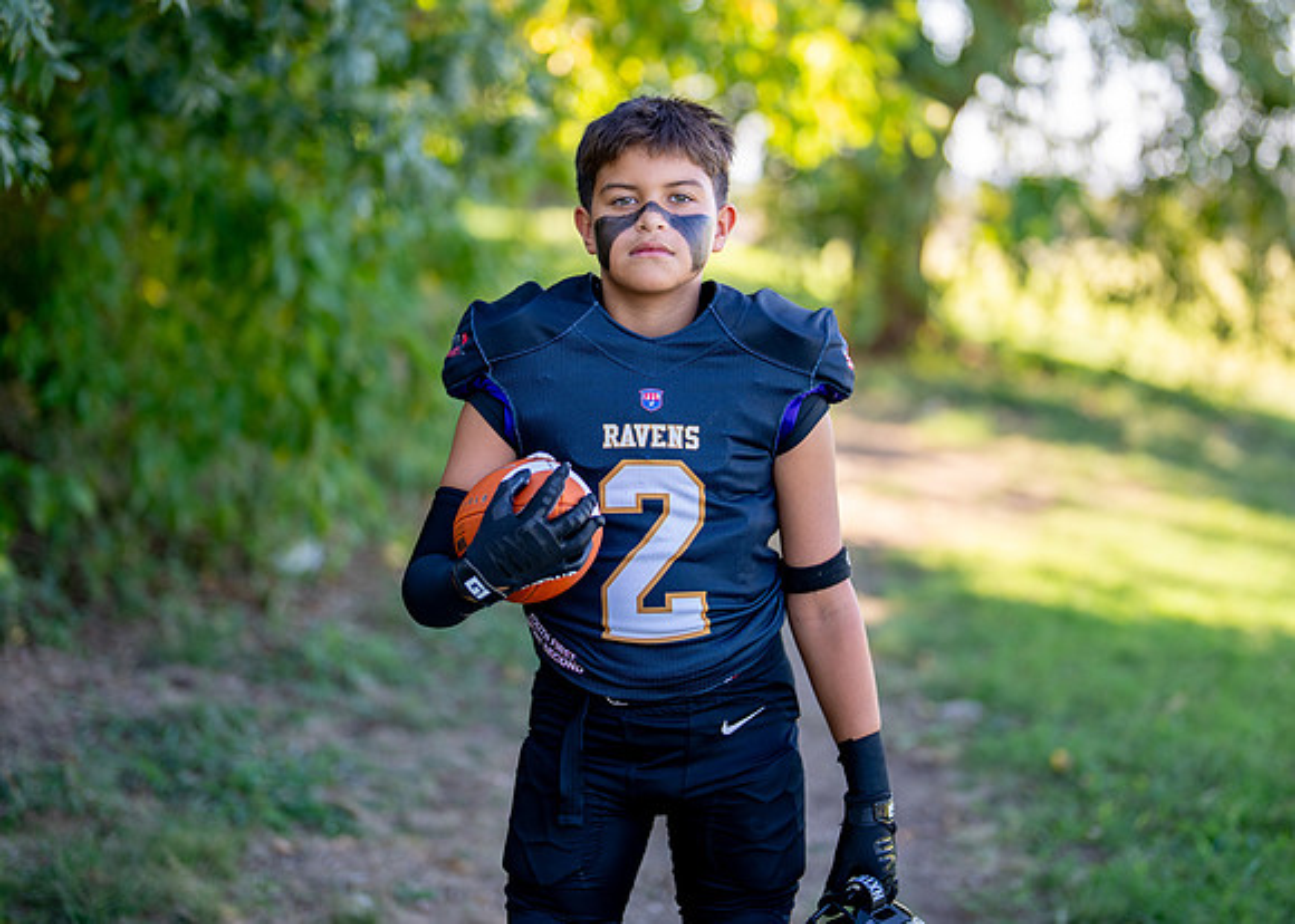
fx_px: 2341
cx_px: 657
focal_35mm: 64
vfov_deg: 22.3
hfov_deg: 30.9
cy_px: 367
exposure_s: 1/1000
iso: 100
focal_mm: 50
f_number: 1.2
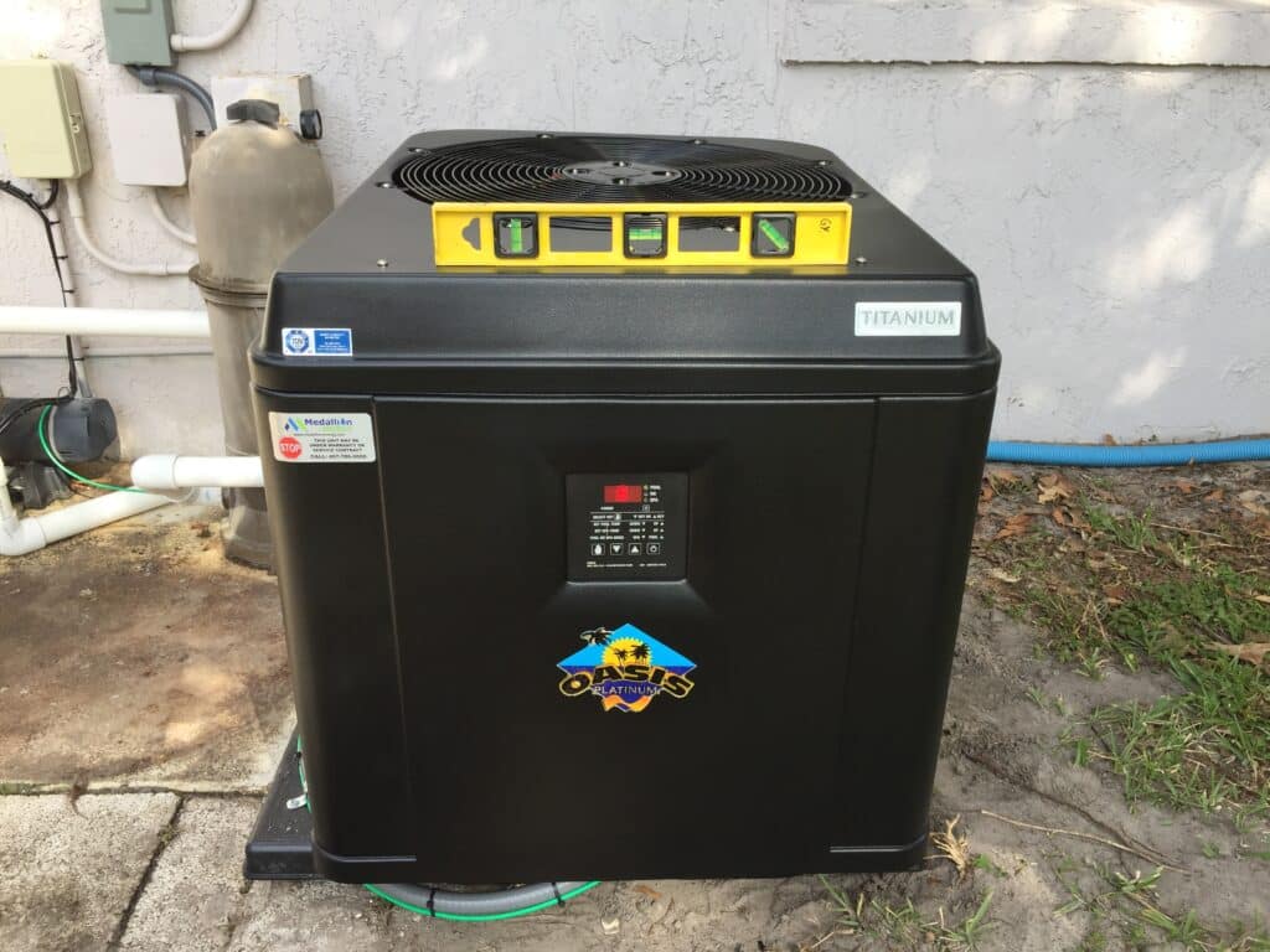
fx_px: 1064
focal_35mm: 29
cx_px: 635
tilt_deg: -25.2
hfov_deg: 61.7
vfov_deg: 48.2
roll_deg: -1.1
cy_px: 476
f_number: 2.2
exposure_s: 1/370
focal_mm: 4.15
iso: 32
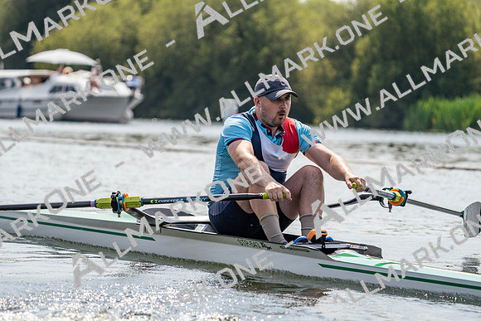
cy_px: 160
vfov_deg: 6.9
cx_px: 240
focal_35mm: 200
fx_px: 2673
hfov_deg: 10.3
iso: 160
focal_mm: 200
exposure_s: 1/1600
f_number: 5.6
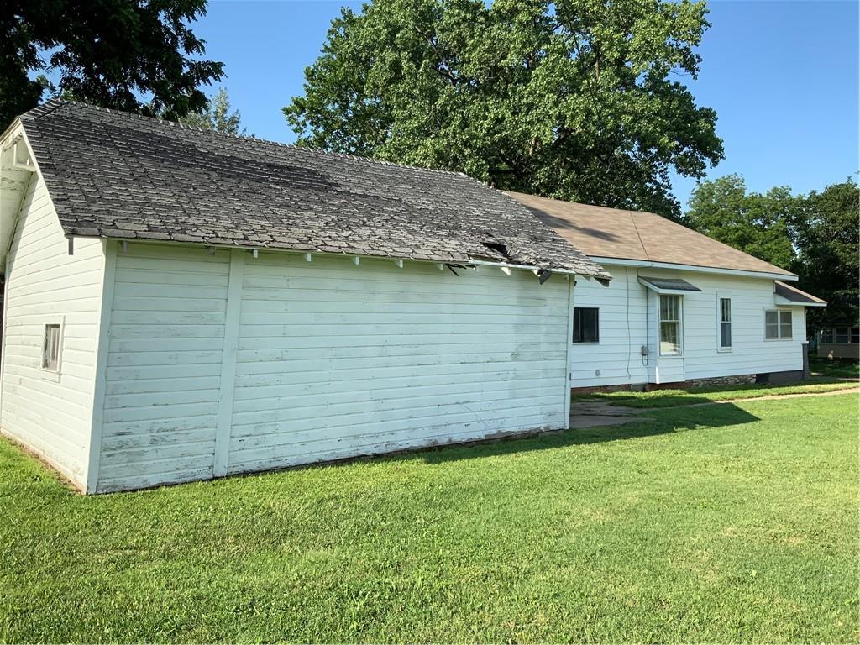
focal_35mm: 29
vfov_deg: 48.2
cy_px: 322
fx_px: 720
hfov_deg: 61.7
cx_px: 430
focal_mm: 3
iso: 16
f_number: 1.8
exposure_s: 1/1195
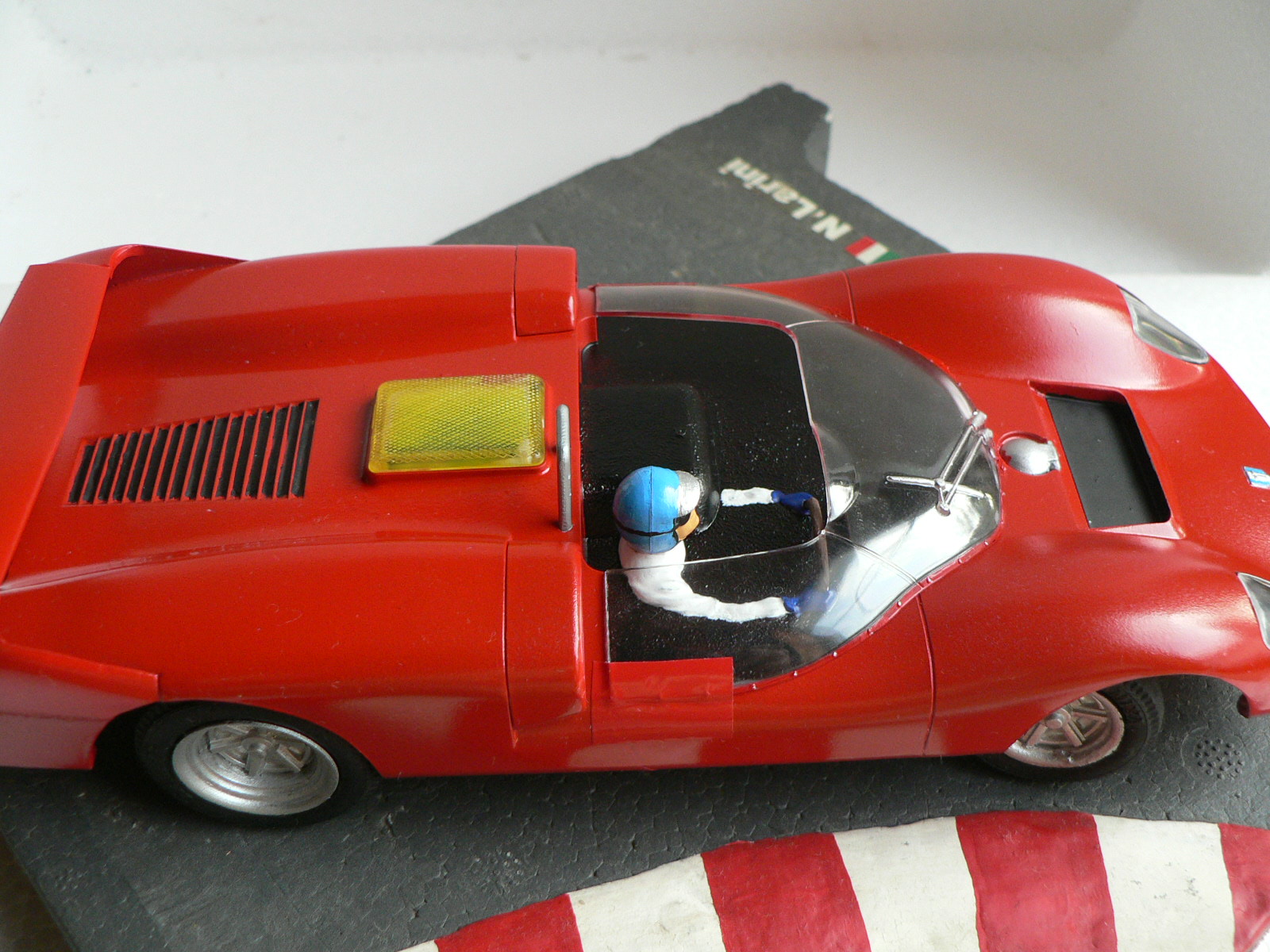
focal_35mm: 36
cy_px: 476
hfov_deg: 51.4
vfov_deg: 39.7
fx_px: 1321
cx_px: 635
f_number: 2.8
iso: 200
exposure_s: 1/30
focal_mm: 6
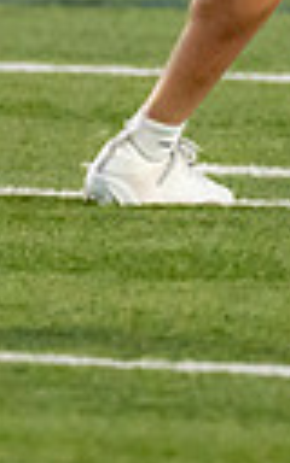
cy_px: -472
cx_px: 243
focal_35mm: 2040
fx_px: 25797
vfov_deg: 1.0
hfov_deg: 0.6
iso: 1600
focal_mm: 200
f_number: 2.8
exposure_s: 1/1000
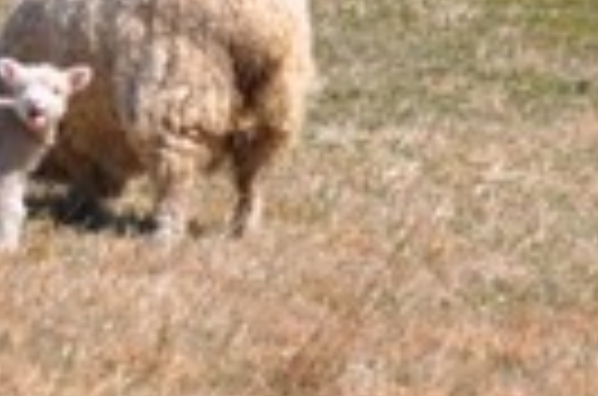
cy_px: 86
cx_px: 148
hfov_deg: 1.4
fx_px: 25354
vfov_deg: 0.9
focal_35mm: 1530
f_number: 7.1
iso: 200
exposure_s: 1/800
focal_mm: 300
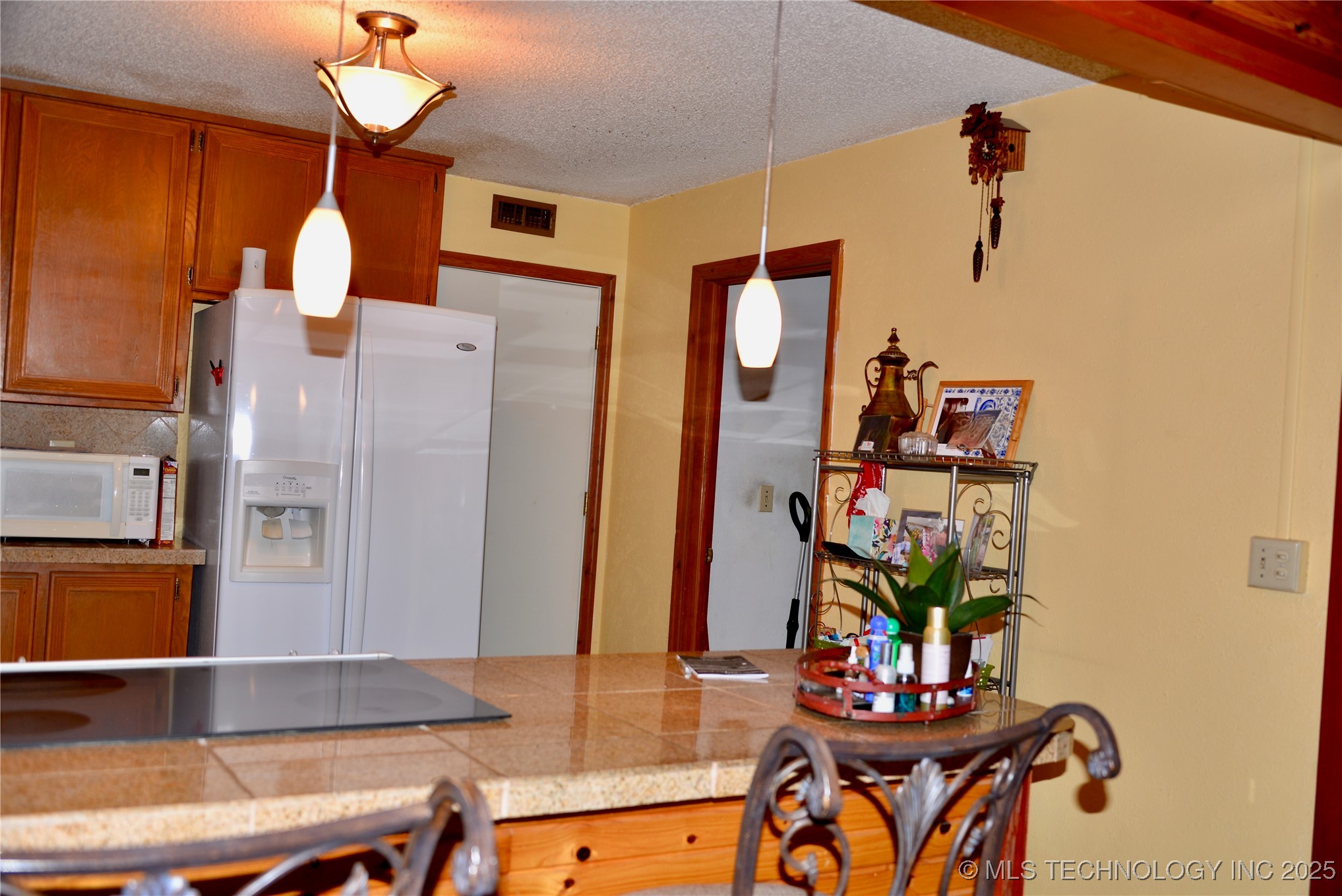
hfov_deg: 55.8
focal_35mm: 34
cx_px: 671
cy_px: 448
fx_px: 1268
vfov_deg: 38.9
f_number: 3.8
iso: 320
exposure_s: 1/60
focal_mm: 34
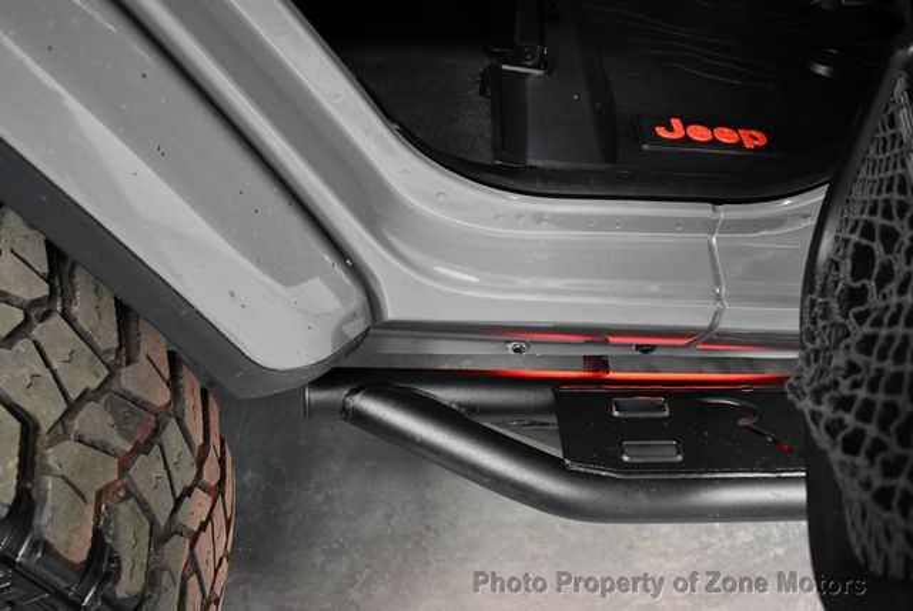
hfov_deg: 53.1
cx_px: 456
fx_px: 914
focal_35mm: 36
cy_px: 306
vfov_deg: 36.9
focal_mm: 18
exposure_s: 1/80
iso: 3200
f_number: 3.5
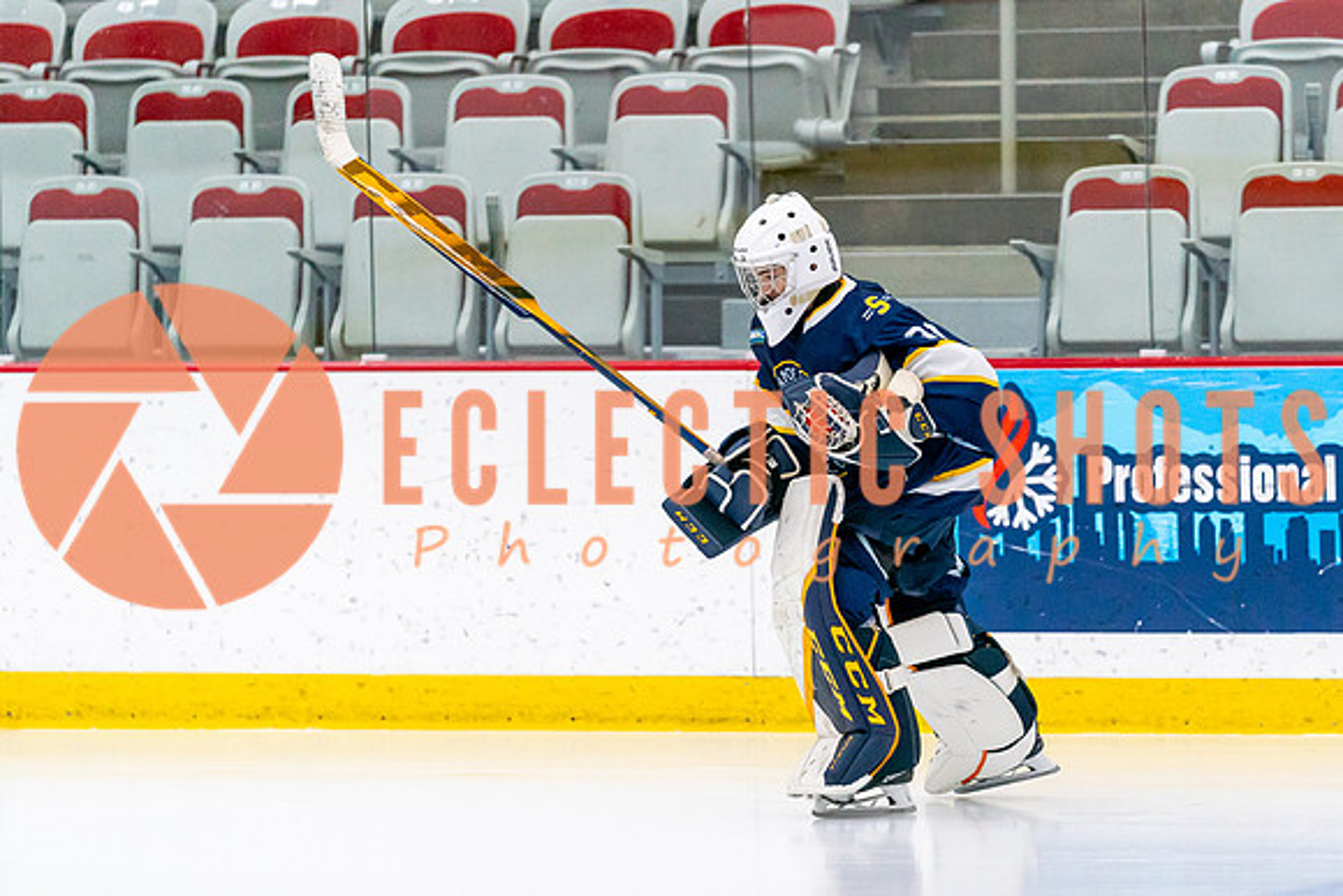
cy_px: 524
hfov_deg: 6.8
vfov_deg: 4.6
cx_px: 795
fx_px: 11221
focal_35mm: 301
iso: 3200
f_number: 2.8
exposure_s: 1/1250
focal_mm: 200
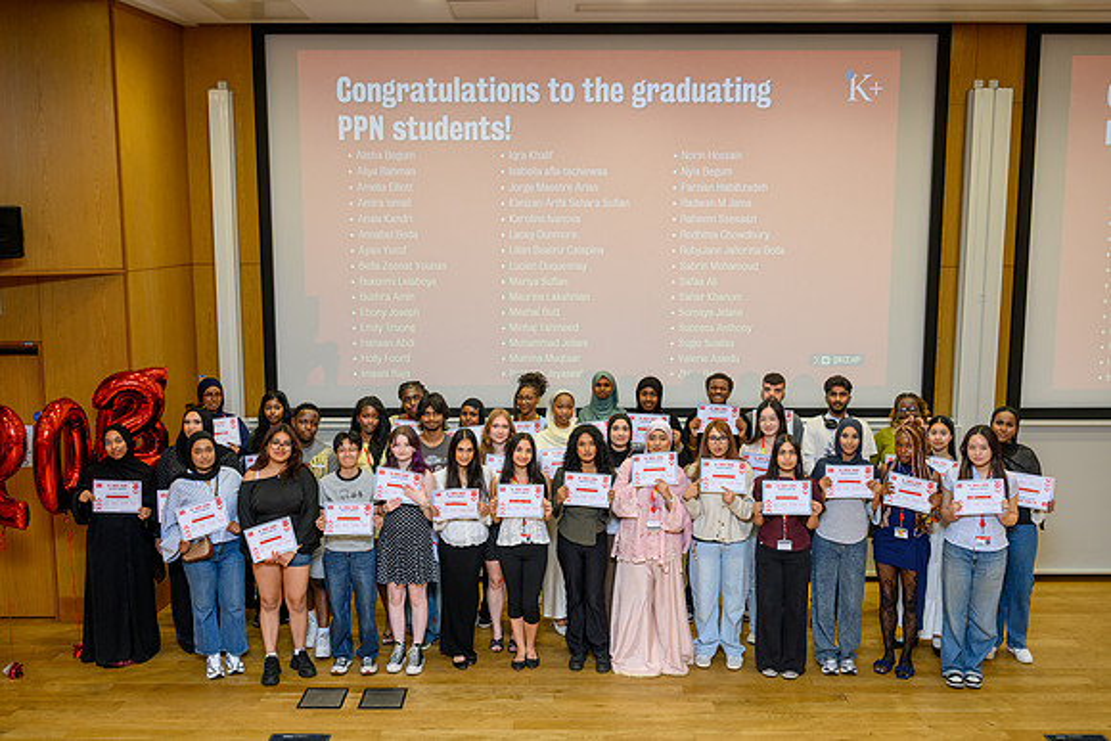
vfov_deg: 37.5
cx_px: 556
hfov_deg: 53.9
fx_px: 1093
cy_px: 370
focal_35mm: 35
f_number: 2.8
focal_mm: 35
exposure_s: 1/200
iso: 720
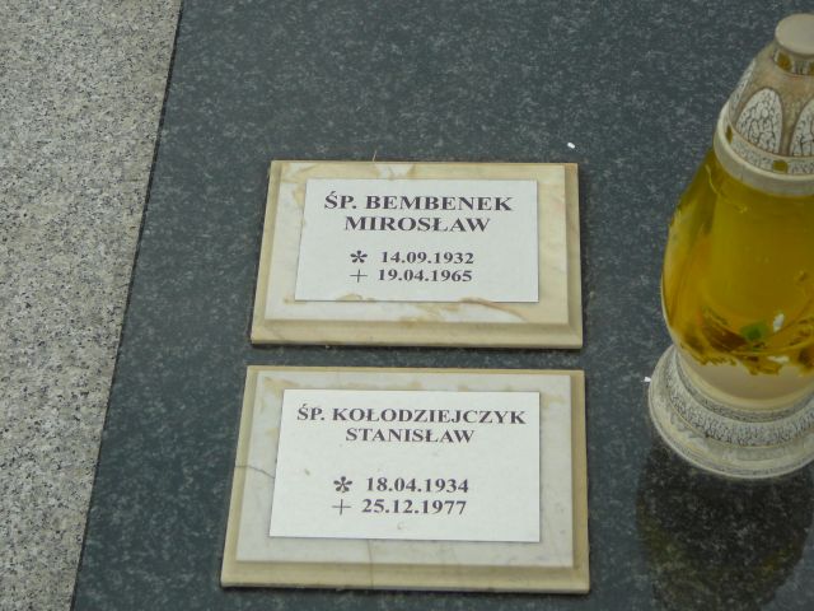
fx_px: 1811
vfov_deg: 19.1
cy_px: 306
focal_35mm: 77
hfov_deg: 25.3
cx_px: 407
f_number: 3.7
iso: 80
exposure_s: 1/640
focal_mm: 11.5
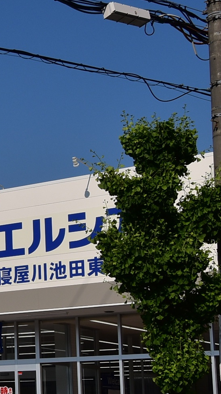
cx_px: -189
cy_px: 247
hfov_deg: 11.6
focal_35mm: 96
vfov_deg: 22.2
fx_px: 1000
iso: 200
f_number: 11
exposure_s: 1/640
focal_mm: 20
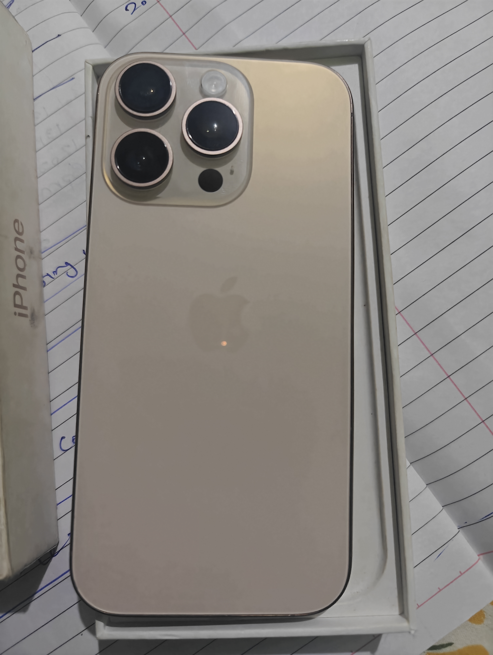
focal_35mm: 24
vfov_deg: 71.5
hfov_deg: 56.9
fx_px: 455
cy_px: 328
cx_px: 246
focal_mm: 6.06
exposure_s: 1/50
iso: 2000
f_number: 1.7
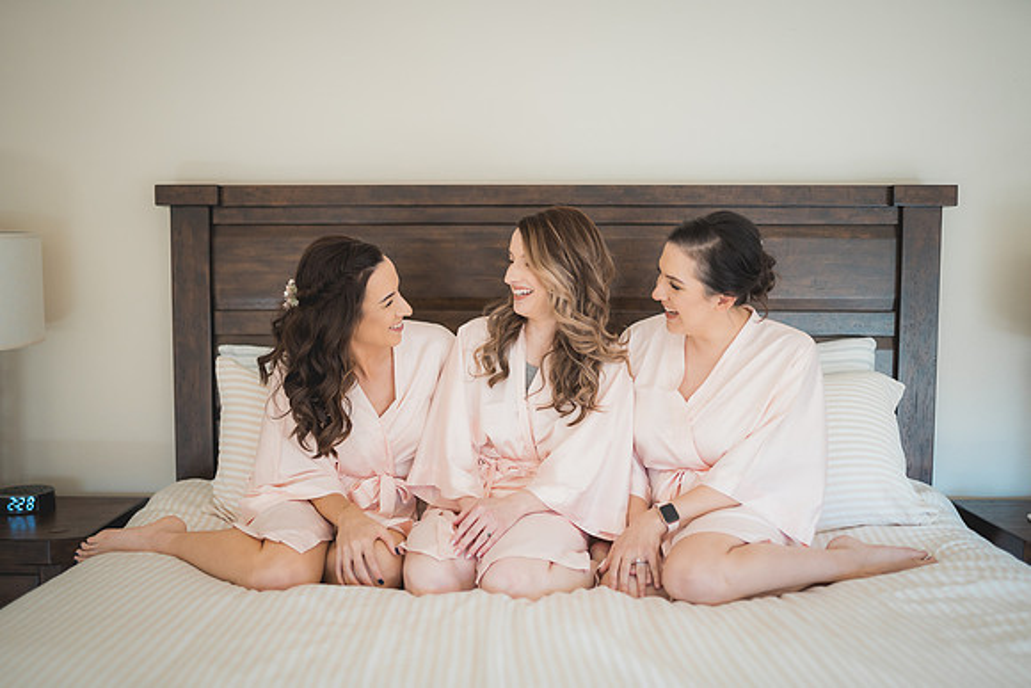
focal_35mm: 36
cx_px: 516
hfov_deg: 53.8
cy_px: 344
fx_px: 1017
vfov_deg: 37.4
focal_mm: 35
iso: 400
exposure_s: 1/400
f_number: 1.4
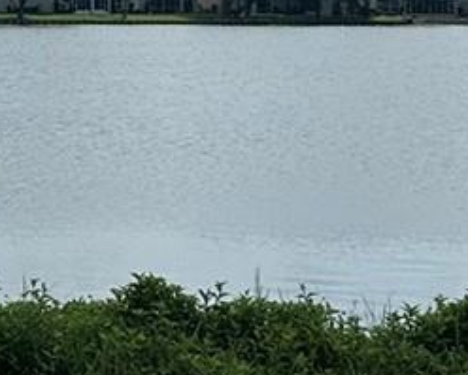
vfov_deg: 10.1
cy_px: -94
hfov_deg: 12.0
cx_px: -294
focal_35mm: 151
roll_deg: -0.4
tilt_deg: +2.5
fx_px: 2094
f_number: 1.78
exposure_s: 1/15625
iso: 80
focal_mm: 6.86
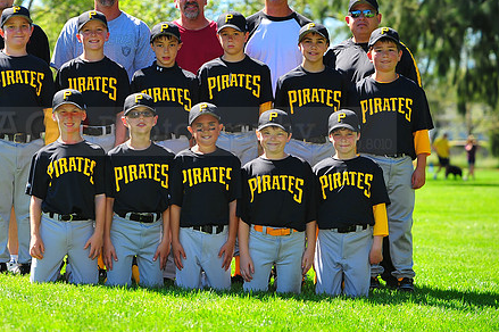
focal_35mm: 132
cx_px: 176
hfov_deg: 15.5
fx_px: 1828
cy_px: 122
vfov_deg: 10.4
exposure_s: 1/500
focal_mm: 100
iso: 200
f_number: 4.5
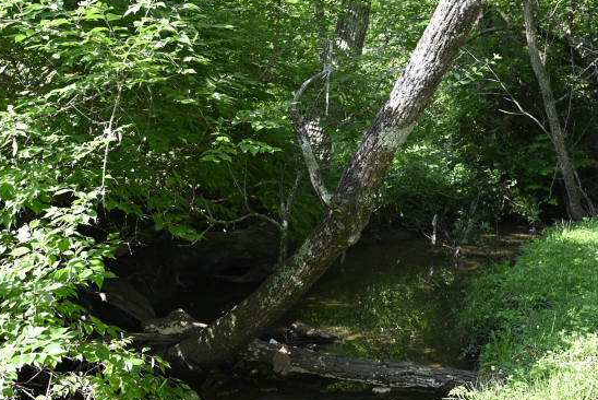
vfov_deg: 32.4
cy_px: 268
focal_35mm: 41
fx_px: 681
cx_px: 344
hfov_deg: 47.2
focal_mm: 30
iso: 200
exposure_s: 1/125
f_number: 5.6
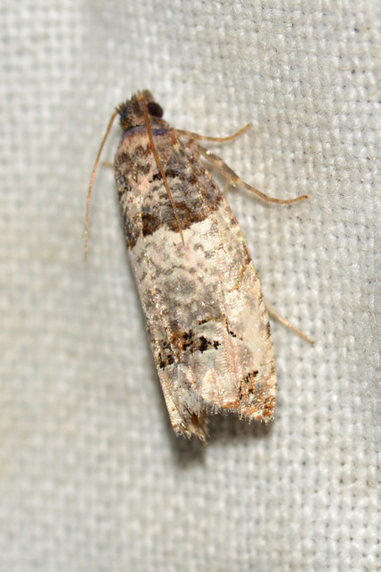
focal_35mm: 150
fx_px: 2384
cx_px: 190
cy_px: 286
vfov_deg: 13.7
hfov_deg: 9.1
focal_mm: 100
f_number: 18
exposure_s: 1/200
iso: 100
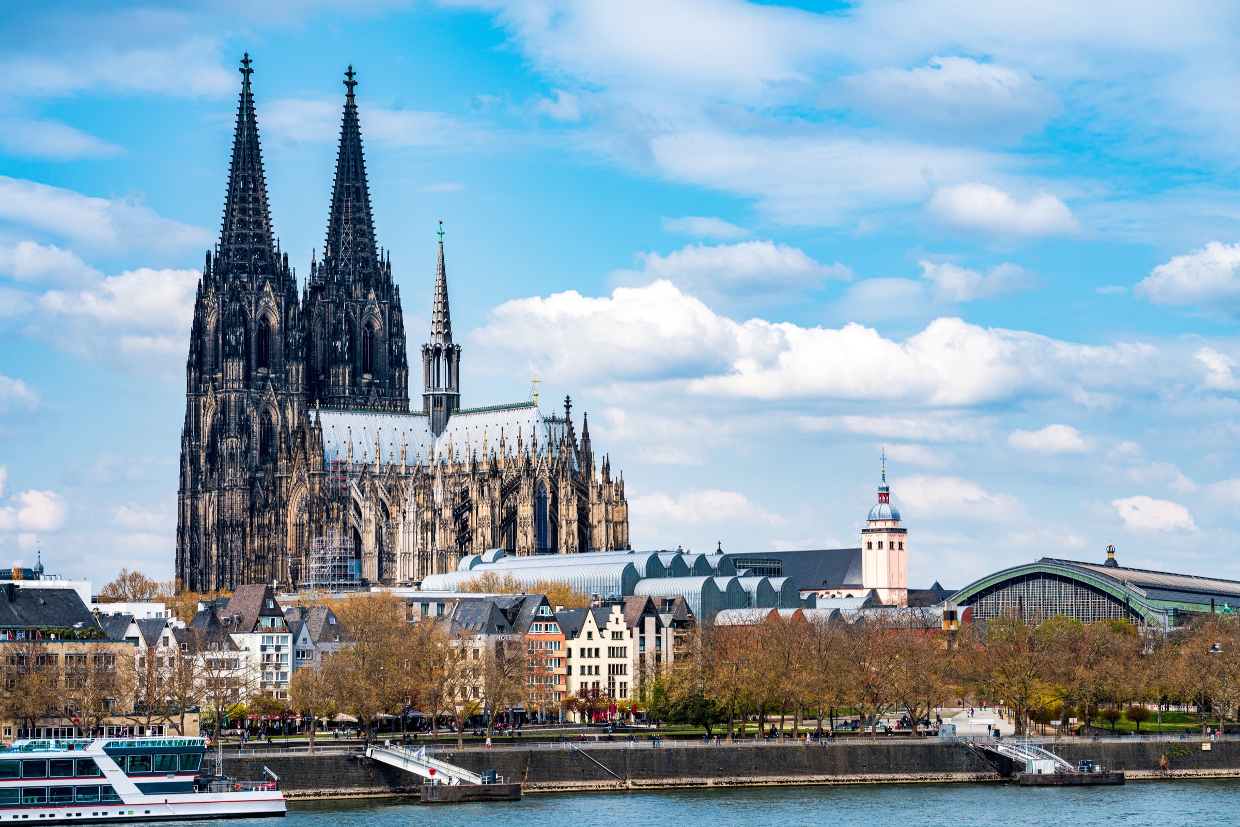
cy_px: 414
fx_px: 3616
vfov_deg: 13.0
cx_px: 620
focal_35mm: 105
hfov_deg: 19.5
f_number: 9
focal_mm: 105
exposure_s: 1/250
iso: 100
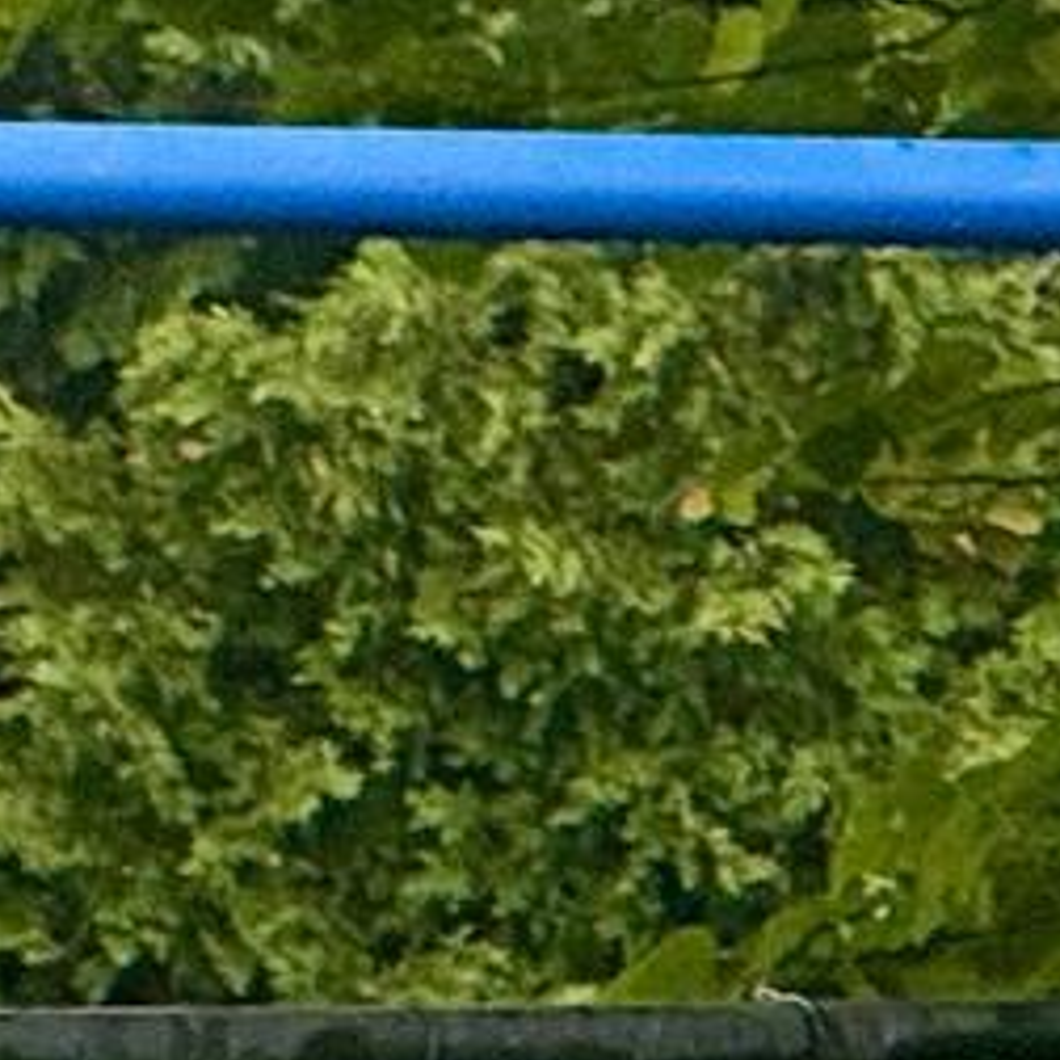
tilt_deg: -1.8
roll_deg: -0.5
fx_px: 29898
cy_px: 2347
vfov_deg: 2.0
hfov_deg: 2.0
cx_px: 3689
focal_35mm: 863
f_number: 2.8
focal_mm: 15.66
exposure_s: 1/99
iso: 100
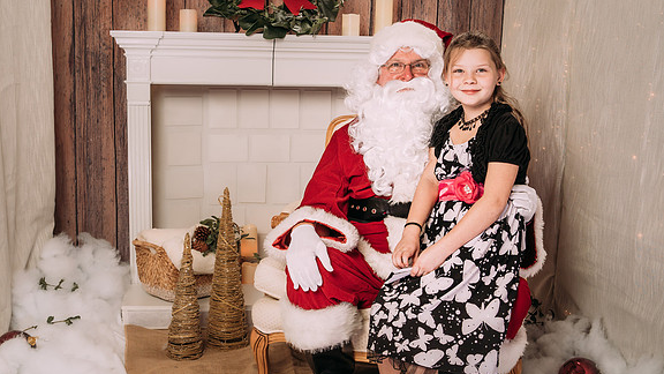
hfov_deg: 43.7
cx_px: 298
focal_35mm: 47
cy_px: 211
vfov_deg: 25.4
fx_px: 828
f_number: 5.6
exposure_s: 1/100
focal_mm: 35
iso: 100
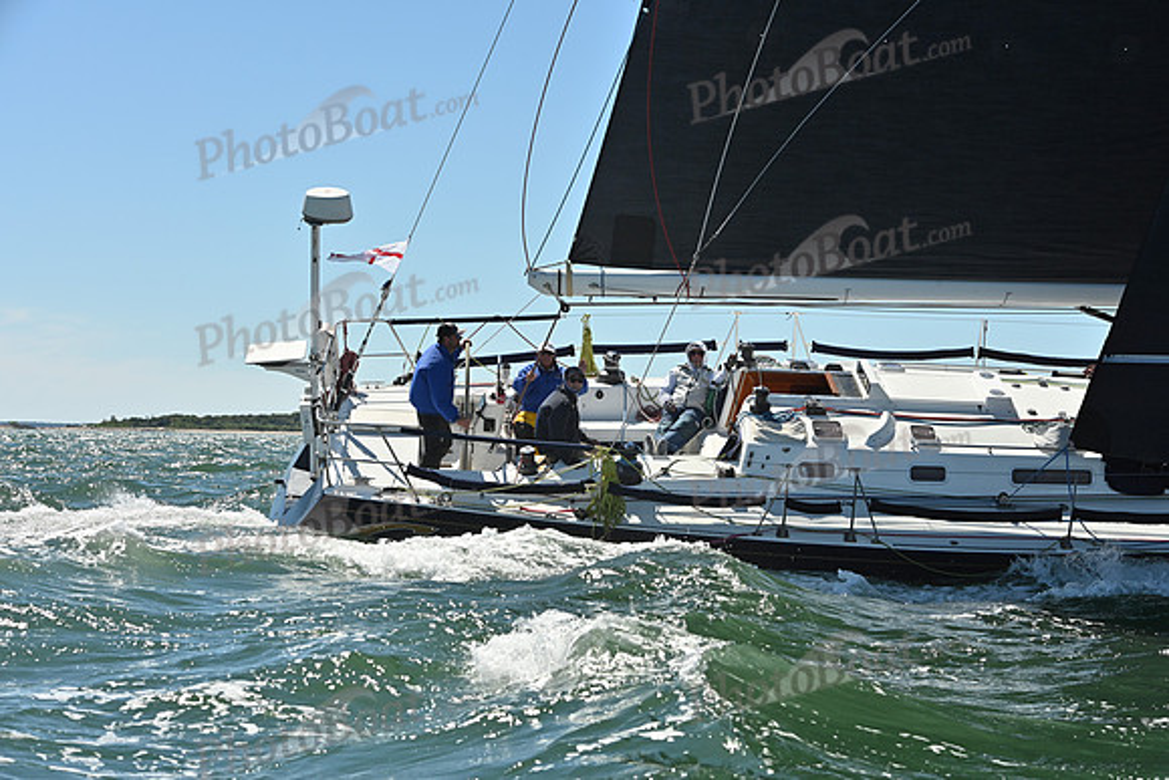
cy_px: 390
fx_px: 2273
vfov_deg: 19.5
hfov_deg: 28.8
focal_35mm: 70
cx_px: 584
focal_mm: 70
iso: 320
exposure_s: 1/1600
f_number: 8
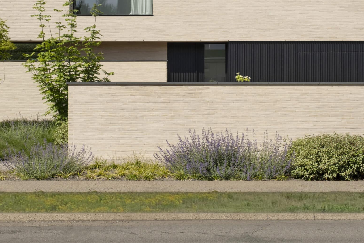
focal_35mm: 78
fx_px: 789
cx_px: 173
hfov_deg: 26.0
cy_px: 69
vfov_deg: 17.4
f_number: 8
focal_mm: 31.1
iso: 160
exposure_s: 1/170
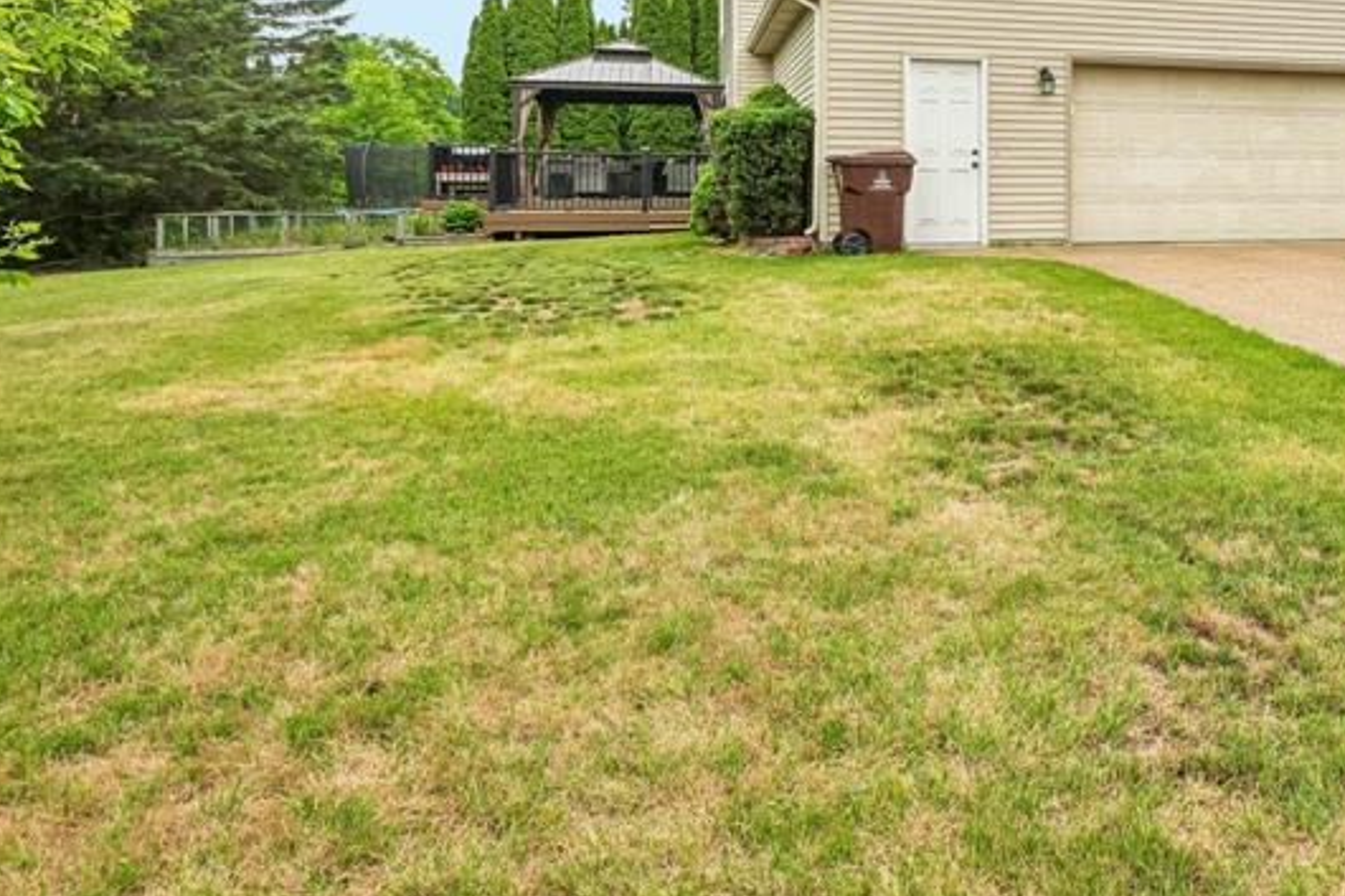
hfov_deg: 59.2
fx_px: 1083
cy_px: 188
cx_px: 1056
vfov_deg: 43.0
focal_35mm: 29
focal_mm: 10
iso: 100
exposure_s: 1/45
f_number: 8
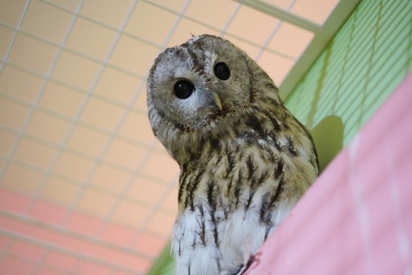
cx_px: 206
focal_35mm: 75
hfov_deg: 27.0
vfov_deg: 18.2
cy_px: 138
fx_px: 858
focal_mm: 75
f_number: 2.8
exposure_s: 1/160
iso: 5000
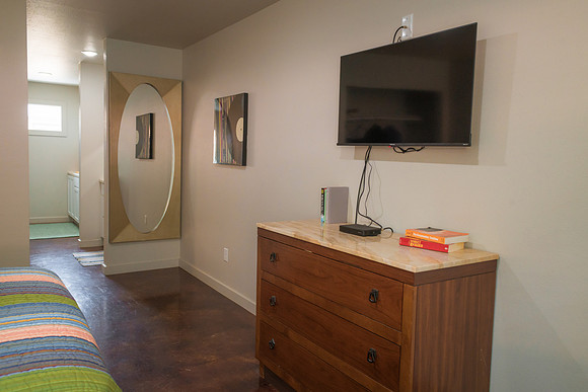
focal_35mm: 28
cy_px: 196
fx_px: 457
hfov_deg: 65.5
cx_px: 294
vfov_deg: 46.4
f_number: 8
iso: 1000
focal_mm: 28
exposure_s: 1/50
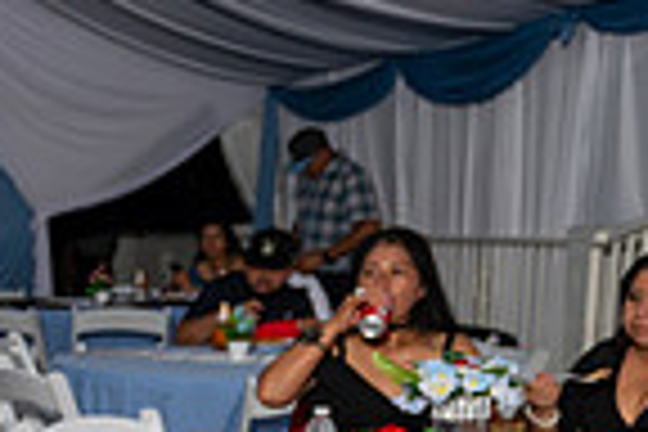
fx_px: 1746
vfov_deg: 13.5
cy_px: 596
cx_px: -418
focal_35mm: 97
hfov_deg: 17.9
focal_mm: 24
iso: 250
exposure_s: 1/125
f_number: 3.5
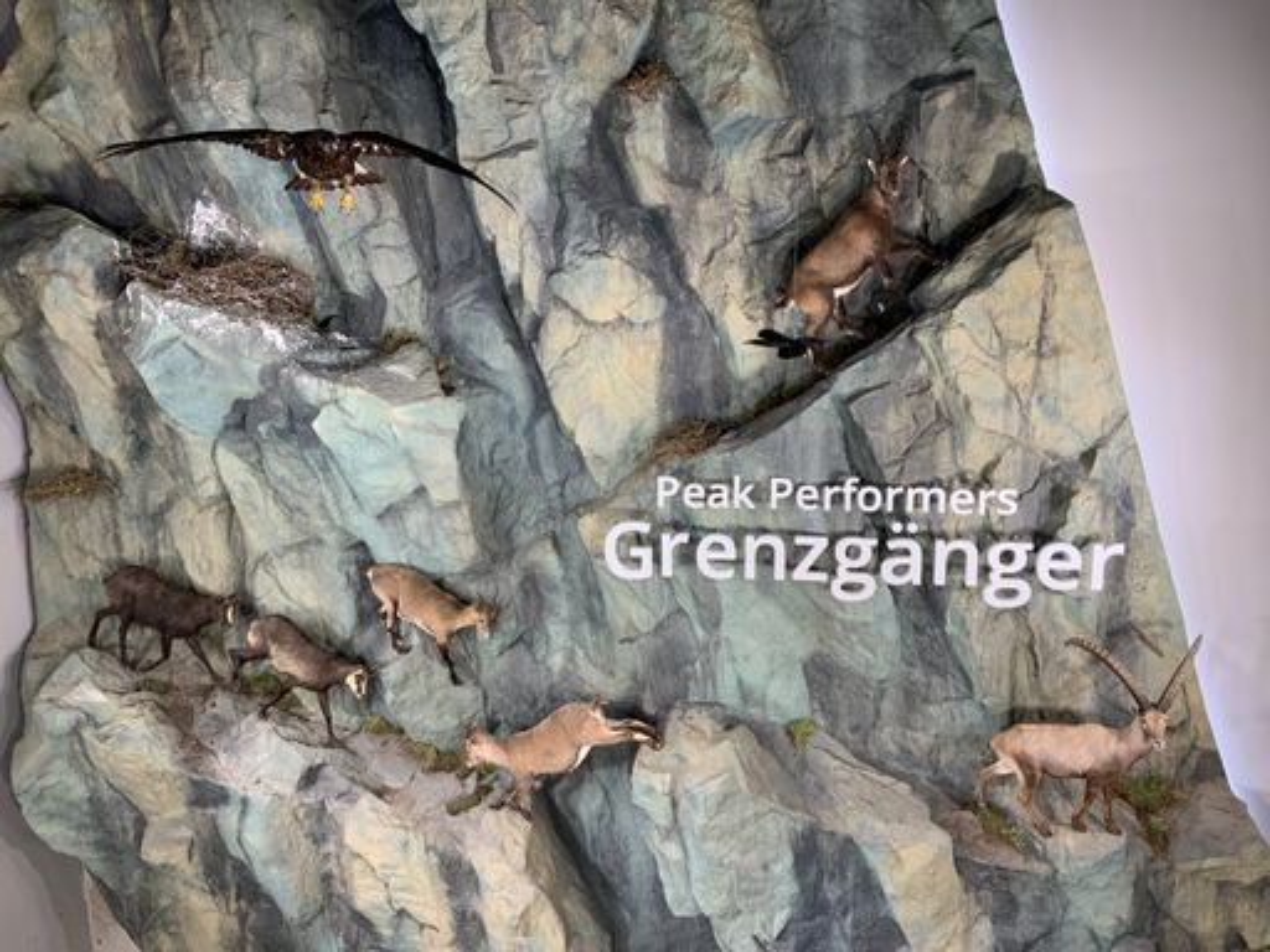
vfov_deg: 48.2
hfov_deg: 61.7
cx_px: 635
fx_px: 1064
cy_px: 476
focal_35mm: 29
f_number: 1.8
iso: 64
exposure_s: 1/100
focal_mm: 3
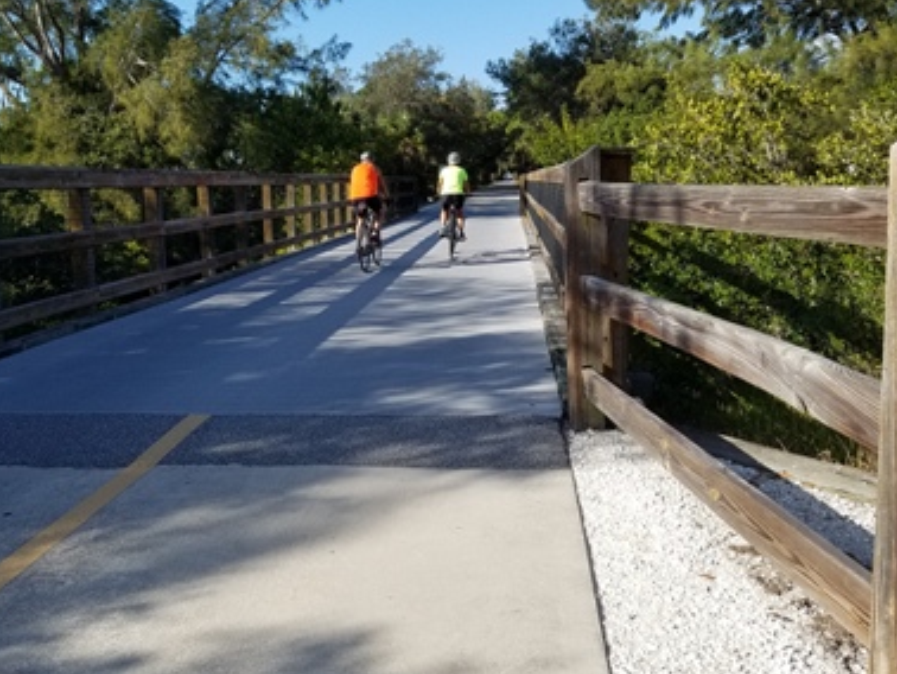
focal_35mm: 33
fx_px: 856
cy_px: 287
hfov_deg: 55.3
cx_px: 430
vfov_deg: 42.9
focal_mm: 4.2
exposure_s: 1/2112
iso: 50
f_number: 1.7
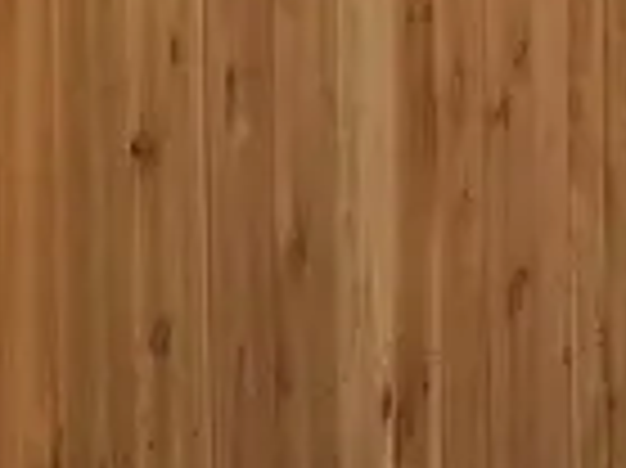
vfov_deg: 7.8
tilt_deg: -0.8
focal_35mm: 188
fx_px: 3397
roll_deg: +0.7
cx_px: -90
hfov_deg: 10.4
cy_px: -97
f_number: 2.2
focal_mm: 4.15
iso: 25
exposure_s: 1/156
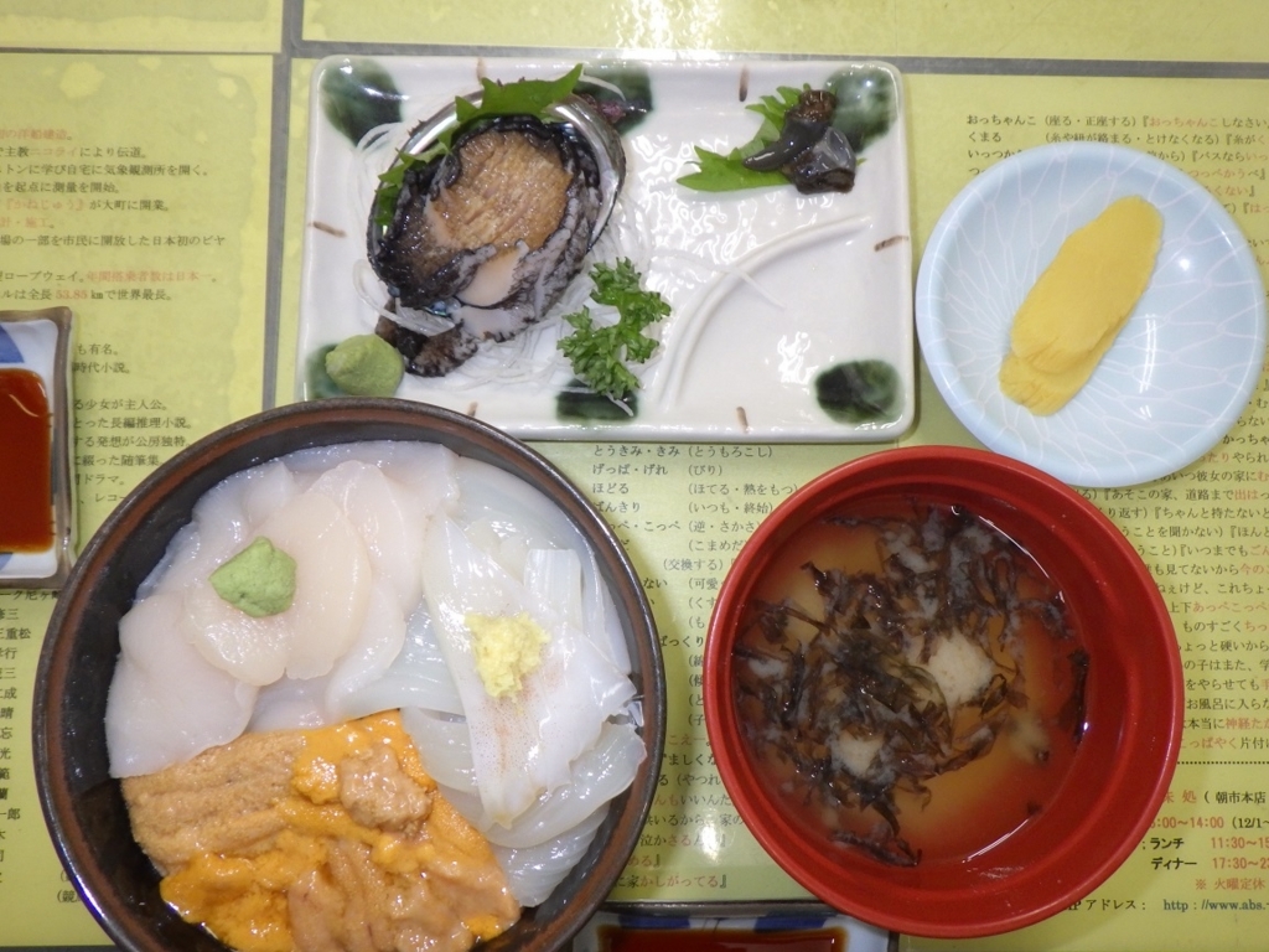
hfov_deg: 63.4
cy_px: 476
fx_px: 1026
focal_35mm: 28
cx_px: 634
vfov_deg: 49.7
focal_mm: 5
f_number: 3.5
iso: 320
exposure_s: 1/45
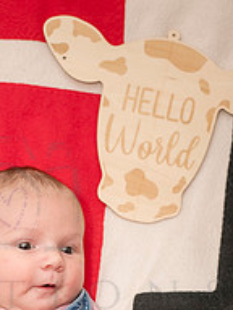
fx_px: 1011
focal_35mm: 113
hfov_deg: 13.0
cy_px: 352
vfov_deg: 16.8
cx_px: 10
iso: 800
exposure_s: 1/250
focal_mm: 50
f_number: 4
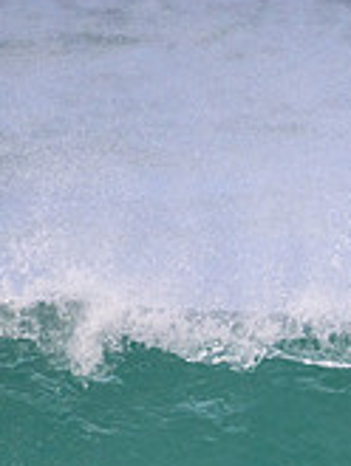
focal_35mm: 2701
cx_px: 648
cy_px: 532
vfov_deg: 0.7
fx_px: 36470
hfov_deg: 0.6
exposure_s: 1/2000
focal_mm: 800
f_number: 11
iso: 1600
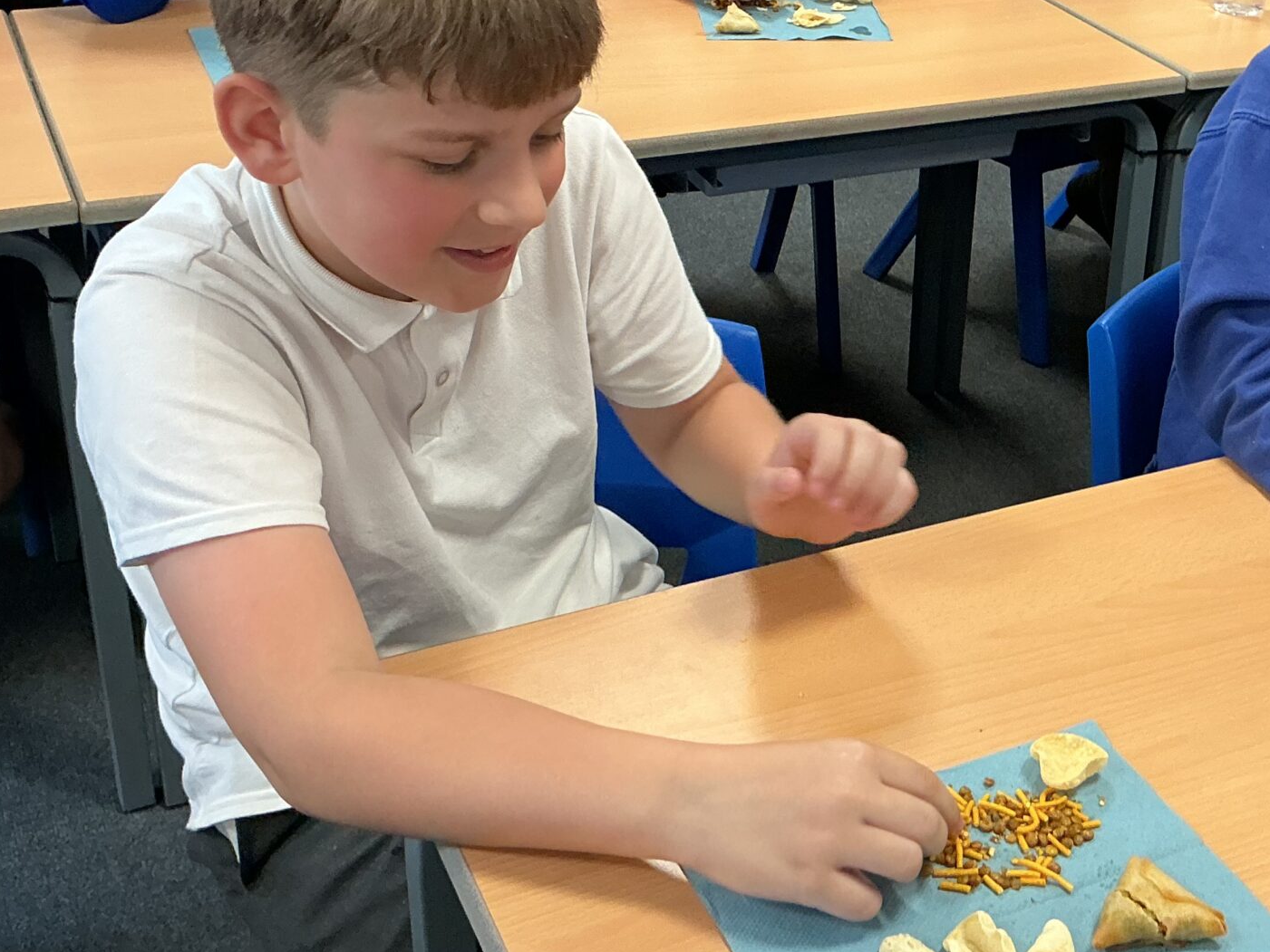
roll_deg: -6.2
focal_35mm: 53
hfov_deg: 35.1
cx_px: 996
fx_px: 1945
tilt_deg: -25.8
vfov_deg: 27.3
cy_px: 303
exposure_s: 1/50
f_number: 1.8
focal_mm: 3
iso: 80
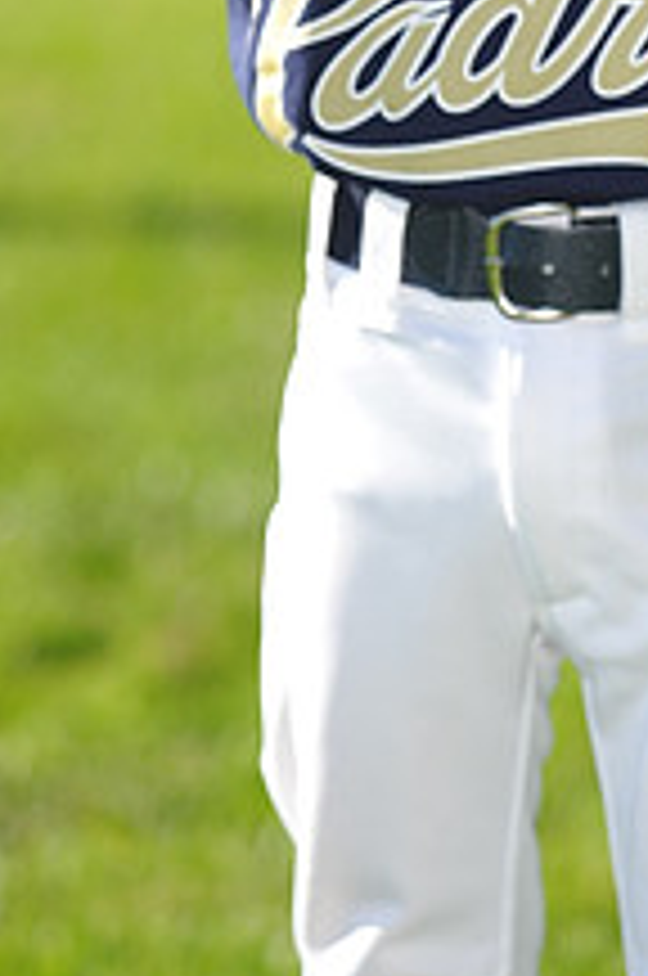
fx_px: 10509
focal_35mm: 388
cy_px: -171
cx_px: 468
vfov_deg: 5.3
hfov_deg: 3.5
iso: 200
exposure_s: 1/1000
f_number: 4
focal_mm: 145
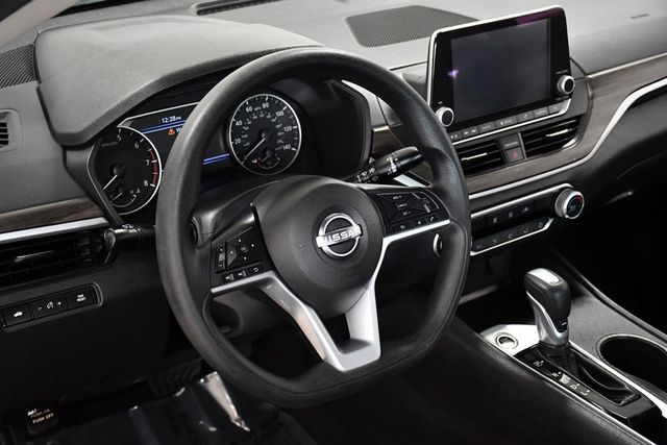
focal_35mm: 52
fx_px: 964
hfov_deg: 38.2
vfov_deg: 26.0
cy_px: 222
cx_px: 334
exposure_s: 1/250
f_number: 4.2
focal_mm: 35
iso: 2500
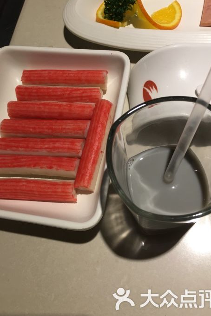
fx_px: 273
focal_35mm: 31
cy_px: 161
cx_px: 107
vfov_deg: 60.3
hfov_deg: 42.3
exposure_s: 1/17
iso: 40
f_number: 2.2
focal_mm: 4.15
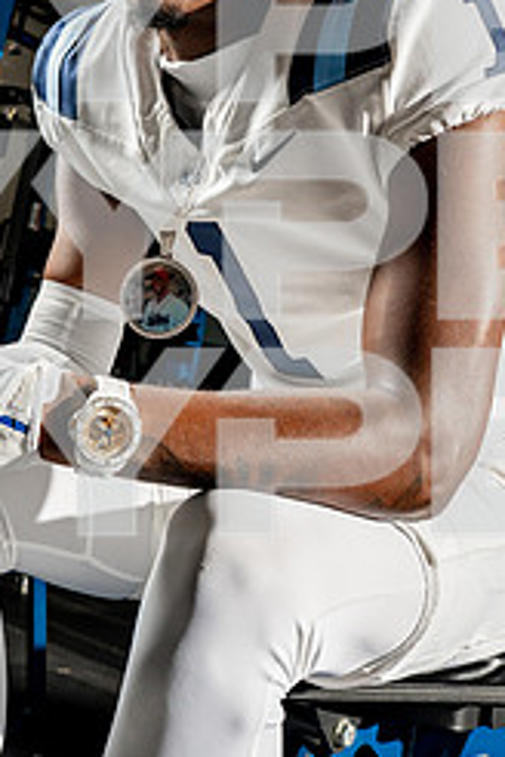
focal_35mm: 53
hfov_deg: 25.4
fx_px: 1115
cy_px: 228
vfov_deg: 37.0
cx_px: 188
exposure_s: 1/200
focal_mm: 29
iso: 640
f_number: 7.1
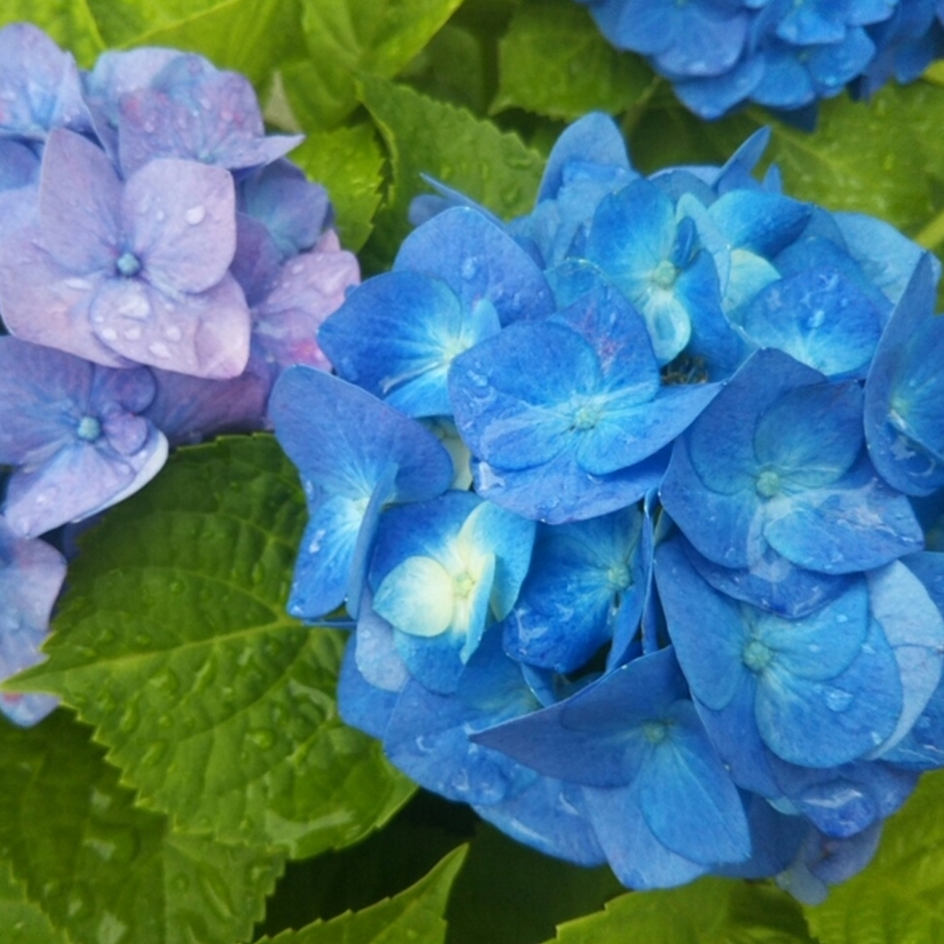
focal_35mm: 36
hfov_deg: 45.8
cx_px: 386
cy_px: 465
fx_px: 1111
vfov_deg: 46.0
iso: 50
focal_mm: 4
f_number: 2.2
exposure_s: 1/120
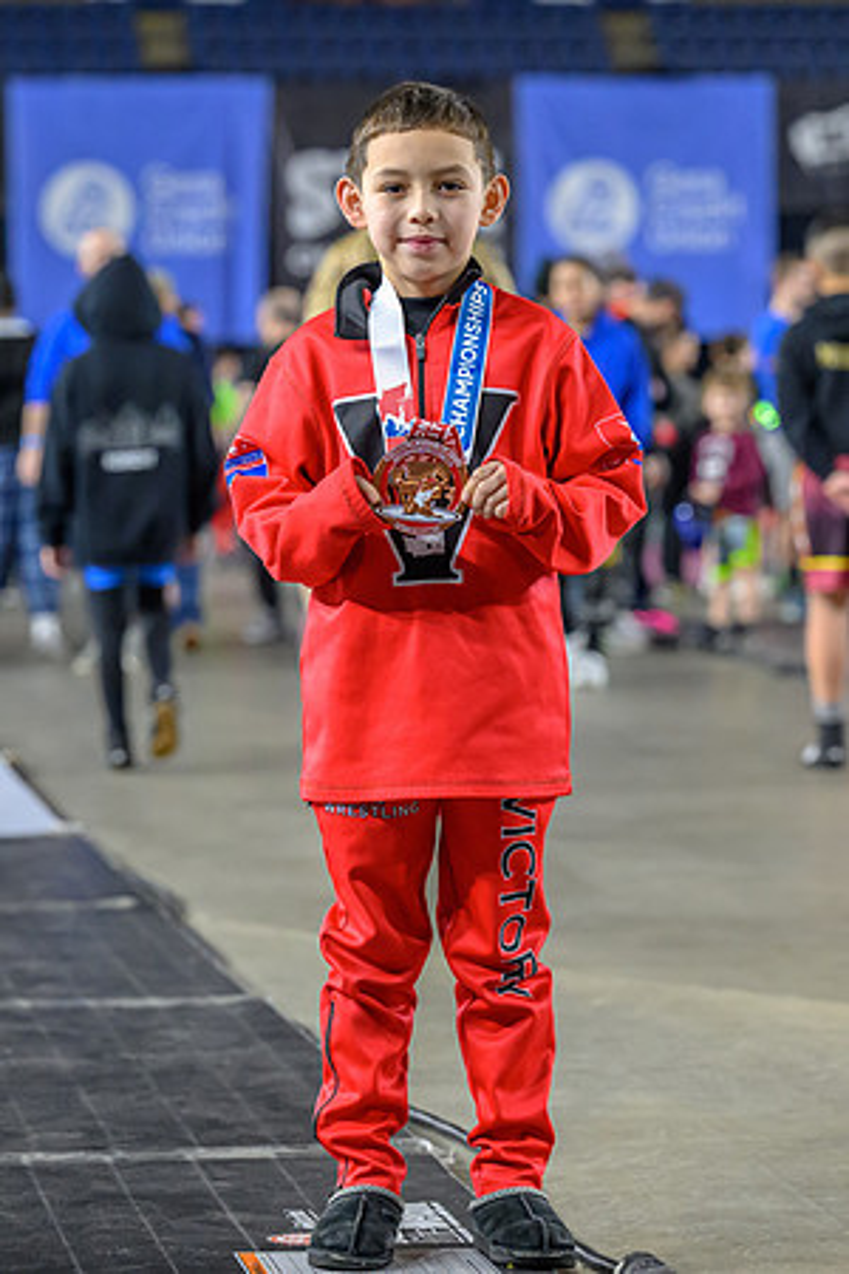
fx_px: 5278
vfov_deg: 13.8
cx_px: 336
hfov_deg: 9.2
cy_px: 590
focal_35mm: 149
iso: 4500
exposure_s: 1/640
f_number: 3.5
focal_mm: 92
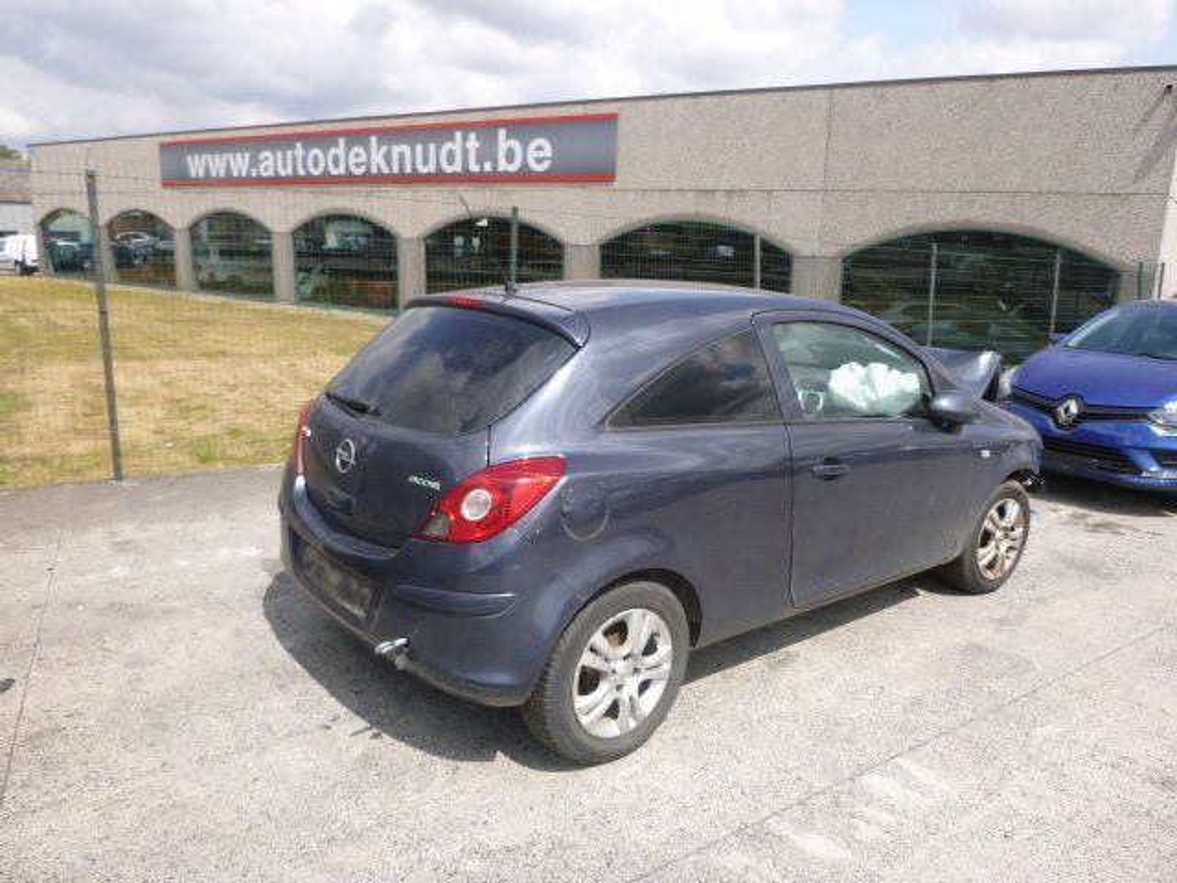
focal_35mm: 25
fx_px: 850
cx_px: 588
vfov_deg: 54.9
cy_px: 442
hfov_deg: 69.4
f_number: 3.9
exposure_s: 1/400
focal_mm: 4.5
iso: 100
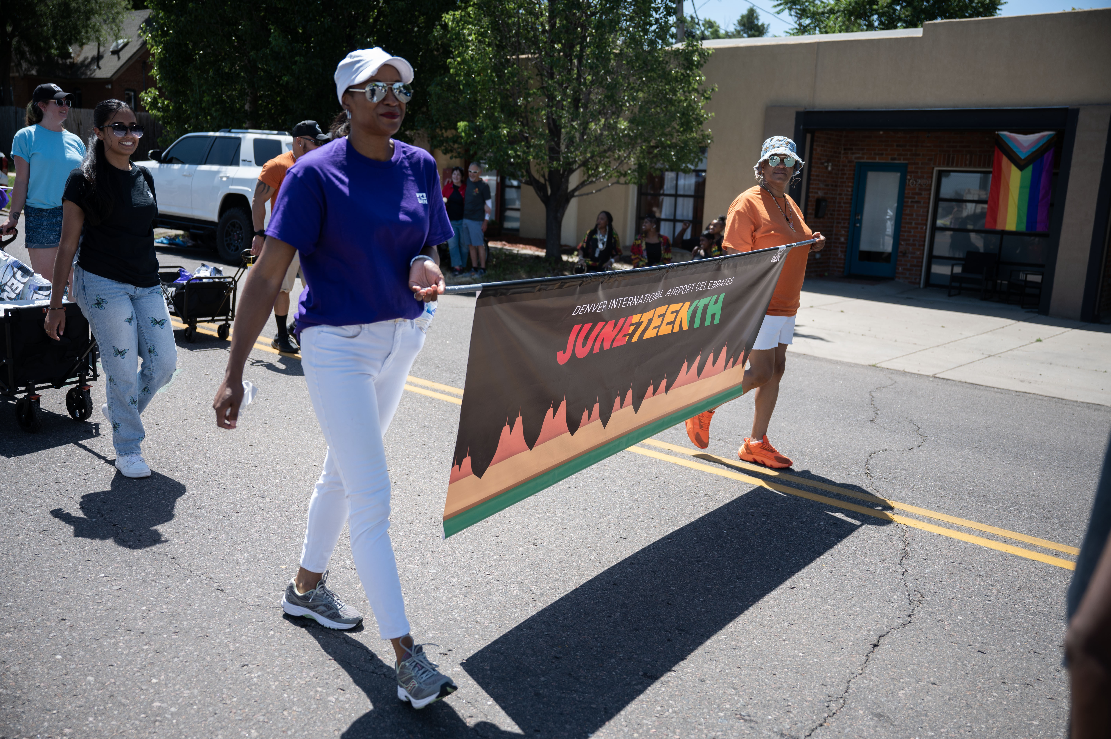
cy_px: 370
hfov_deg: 57.3
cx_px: 556
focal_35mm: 33
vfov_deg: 39.9
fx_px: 1018
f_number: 2.8
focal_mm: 33
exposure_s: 1/1000
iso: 50
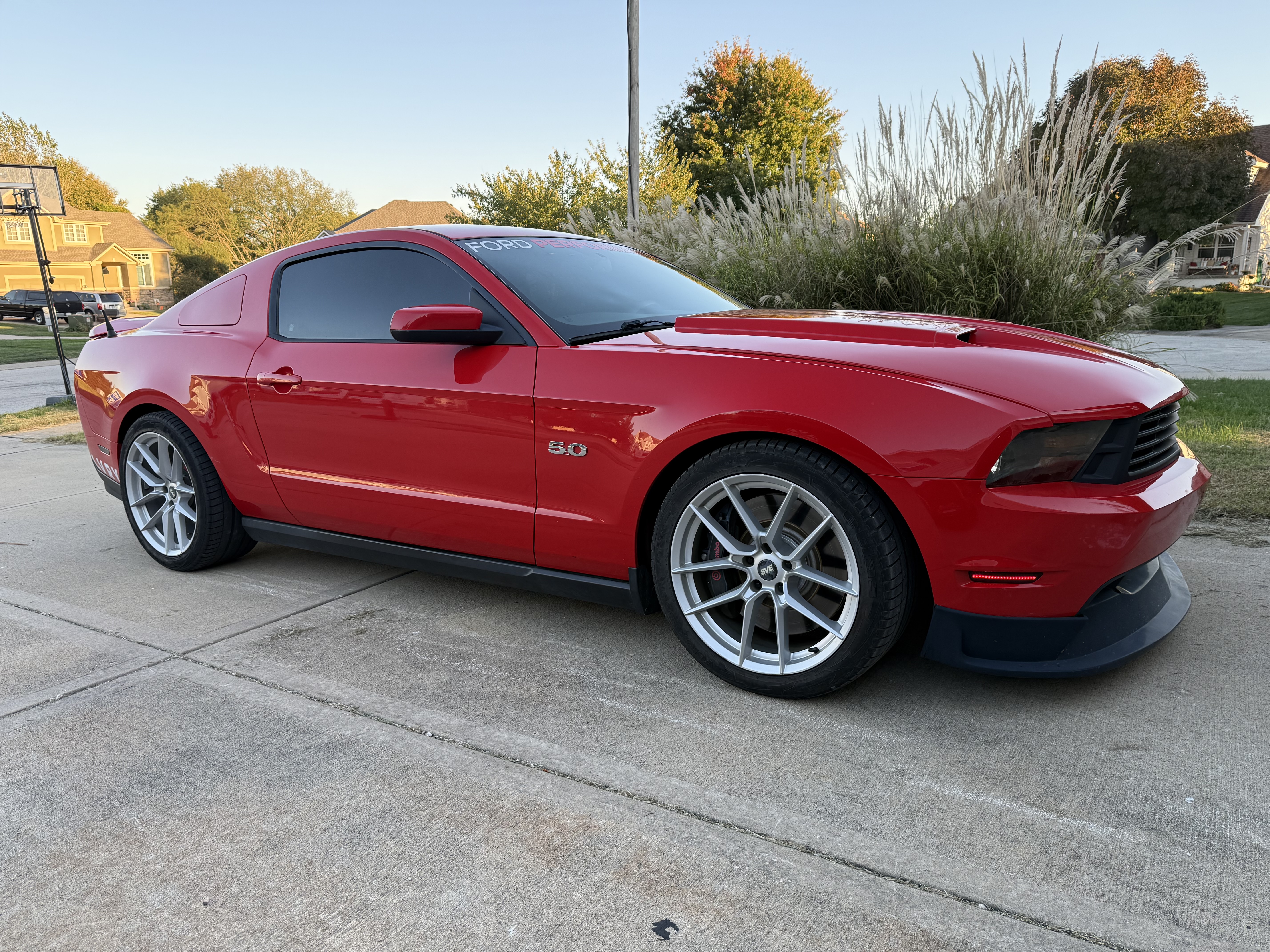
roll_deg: +0.3
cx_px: 635
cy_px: 476
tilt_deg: -11.5
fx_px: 881
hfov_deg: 71.6
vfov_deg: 56.8
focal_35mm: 24
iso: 100
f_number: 1.78
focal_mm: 6.76
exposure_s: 1/435
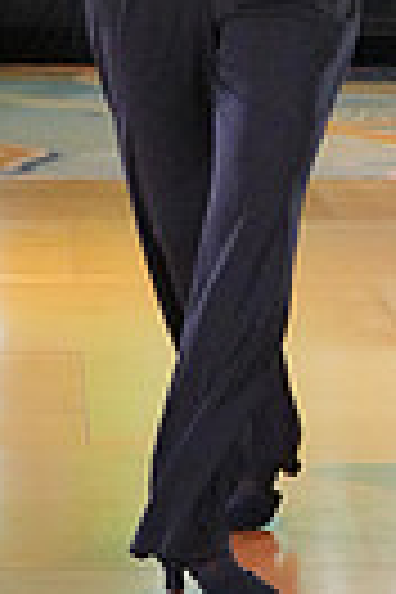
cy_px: -122
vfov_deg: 6.7
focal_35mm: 307
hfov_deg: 4.4
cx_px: 605
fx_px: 5065
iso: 8000
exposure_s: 1/500
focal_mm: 70
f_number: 4
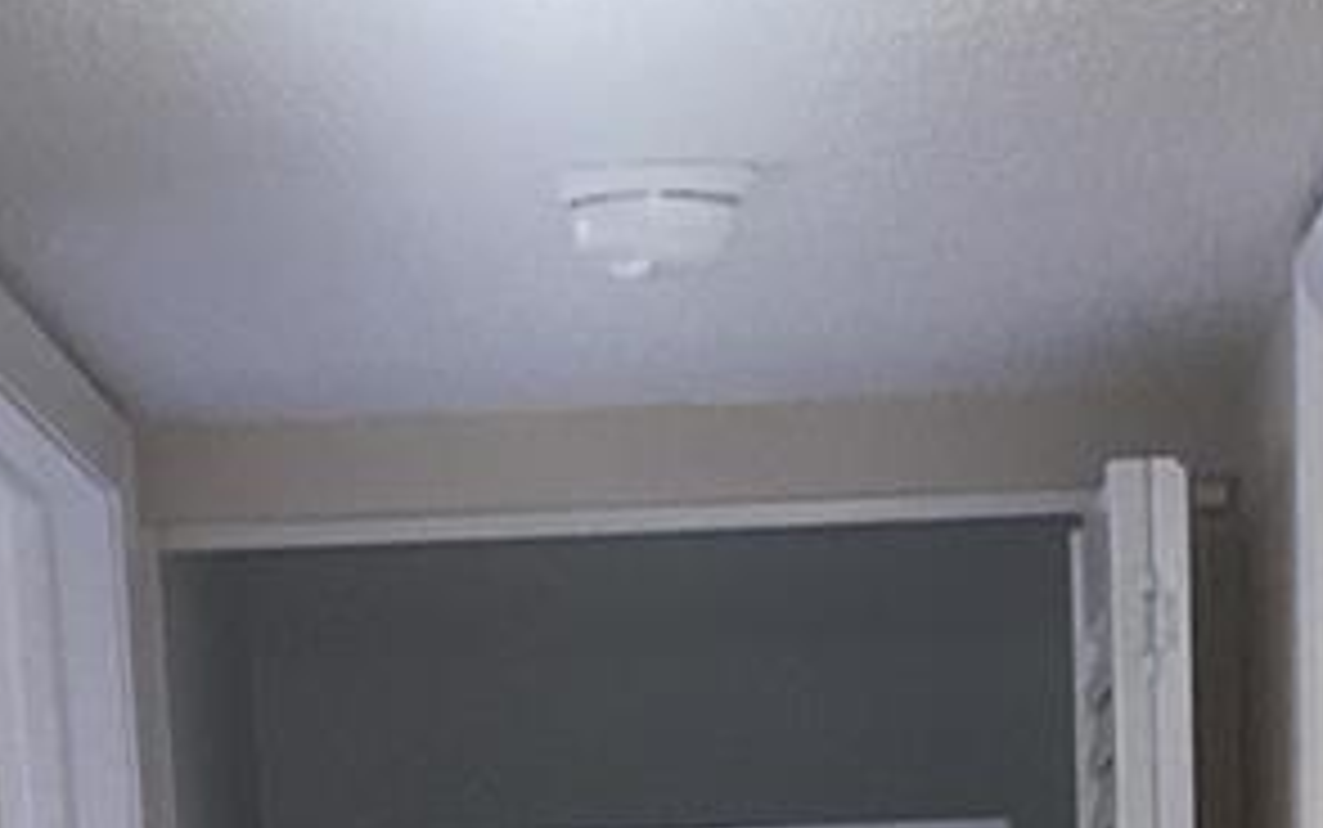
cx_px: 796
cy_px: 2601
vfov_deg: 8.1
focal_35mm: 134
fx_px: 4833
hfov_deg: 15.6
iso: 125
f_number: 2.4
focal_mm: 3.3
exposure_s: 1/50
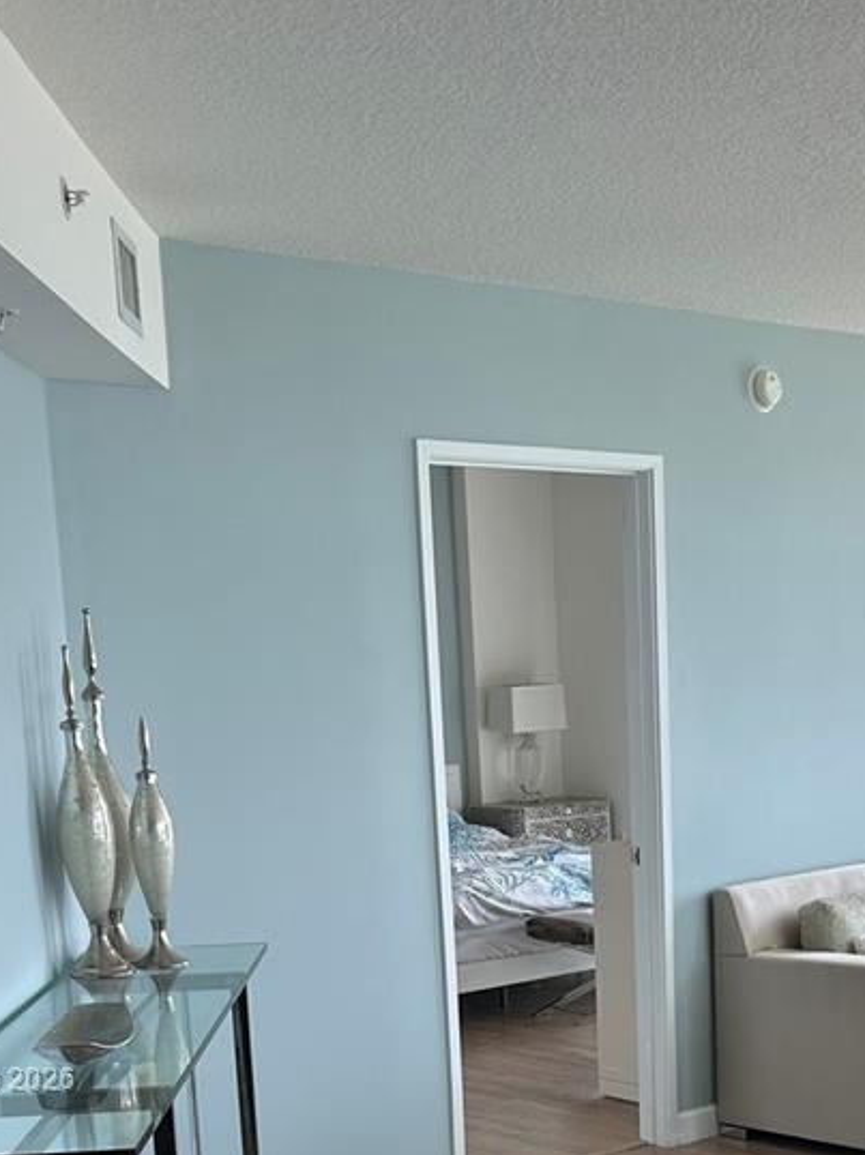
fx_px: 1934
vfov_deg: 31.4
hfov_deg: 24.9
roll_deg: +1.3
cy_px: 1082
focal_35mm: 58
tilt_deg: -12.2
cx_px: 644
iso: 50
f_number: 1.5
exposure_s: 1/294
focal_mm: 5.7
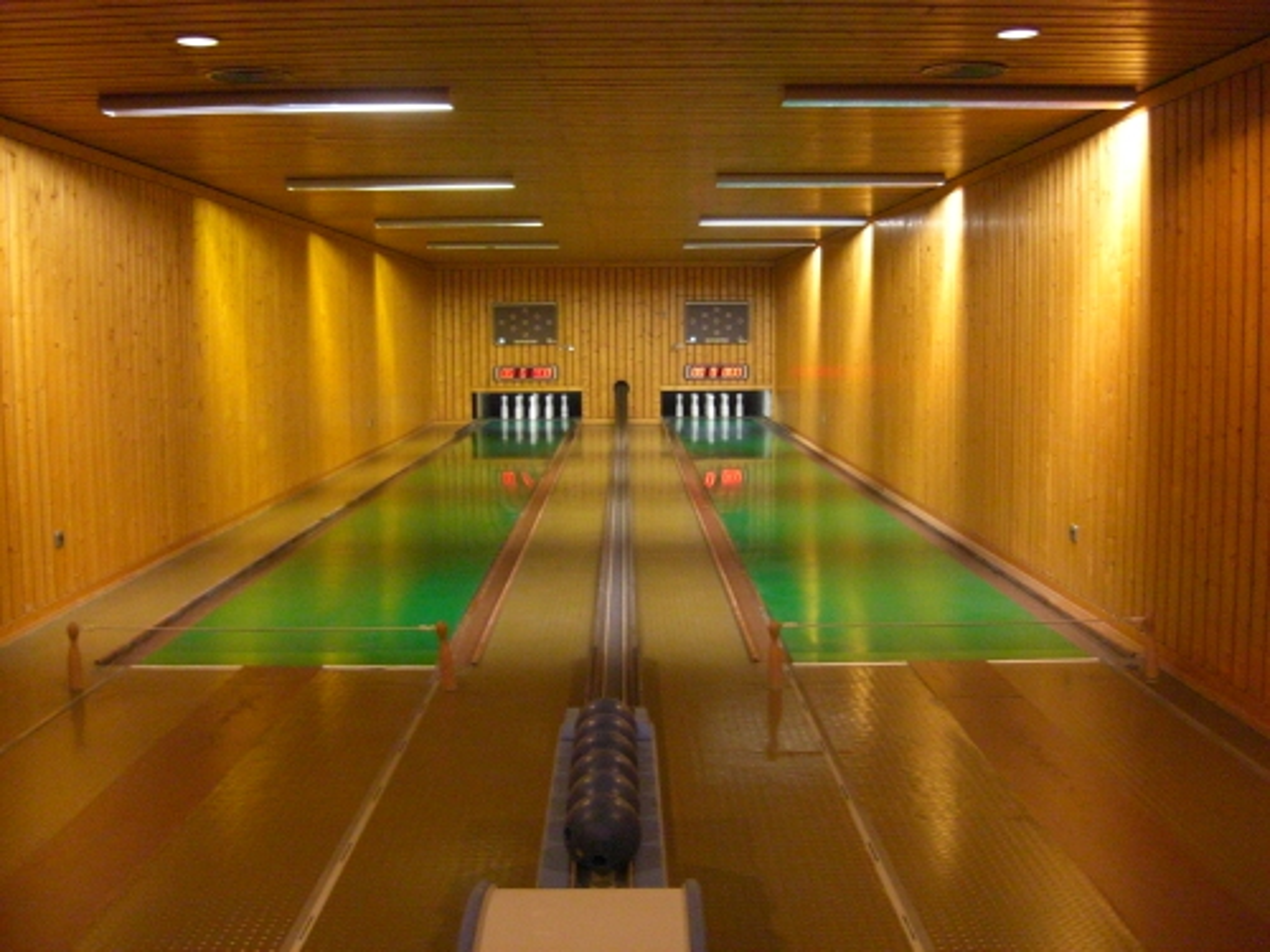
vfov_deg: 37.7
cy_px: 476
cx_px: 635
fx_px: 1394
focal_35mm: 38
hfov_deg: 49.0
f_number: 2.8
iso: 800
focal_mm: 7.9
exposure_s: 1/25
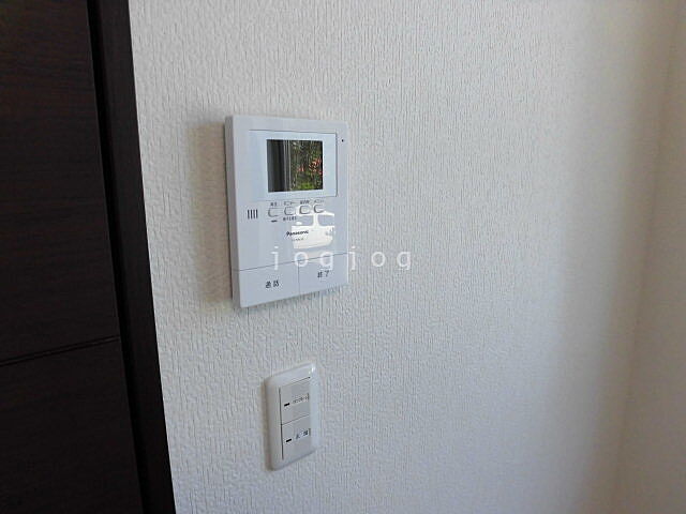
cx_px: 343
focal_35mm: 24
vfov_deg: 56.8
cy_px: 257
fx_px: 476
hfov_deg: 71.6
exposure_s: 1/100
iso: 125
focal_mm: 4.3
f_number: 3.1
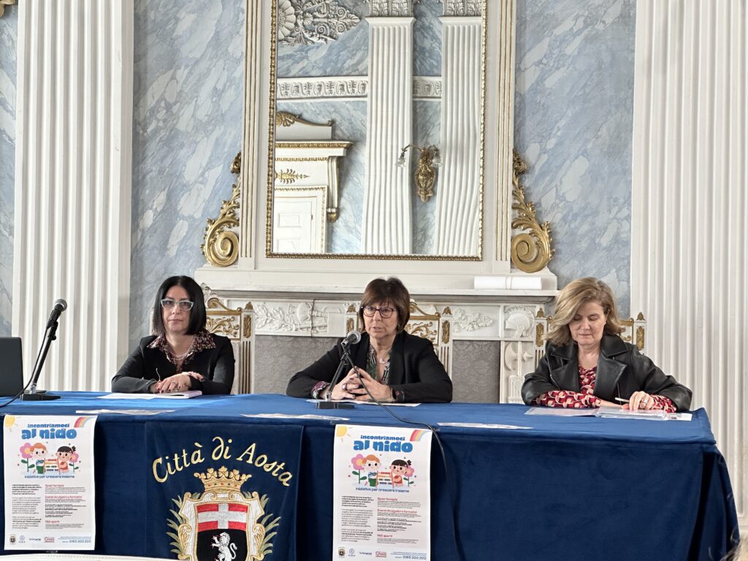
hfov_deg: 25.3
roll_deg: -0.3
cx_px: 374
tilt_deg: +0.8
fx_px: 1664
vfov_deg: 19.1
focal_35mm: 77
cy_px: 280
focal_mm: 9
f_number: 2.8
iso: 200
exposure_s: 1/100
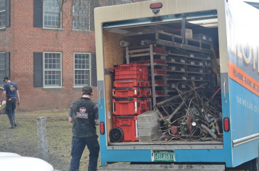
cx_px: 130
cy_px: 86
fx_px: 539
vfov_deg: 18.1
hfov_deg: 27.0
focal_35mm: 75
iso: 400
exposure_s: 1/80
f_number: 4.5
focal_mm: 50
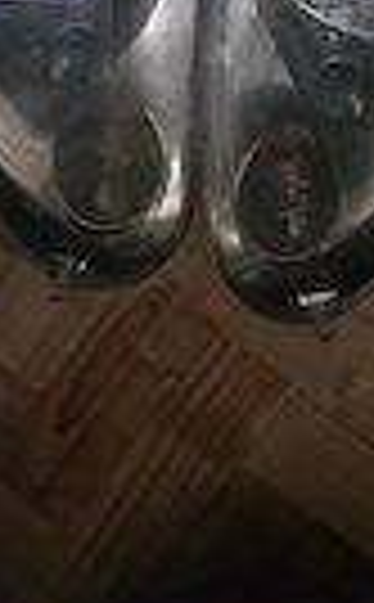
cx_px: 379
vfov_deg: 24.0
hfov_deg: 17.3
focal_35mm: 73
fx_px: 1198
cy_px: -230
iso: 1600
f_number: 1.7
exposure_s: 1/101
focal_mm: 6.3
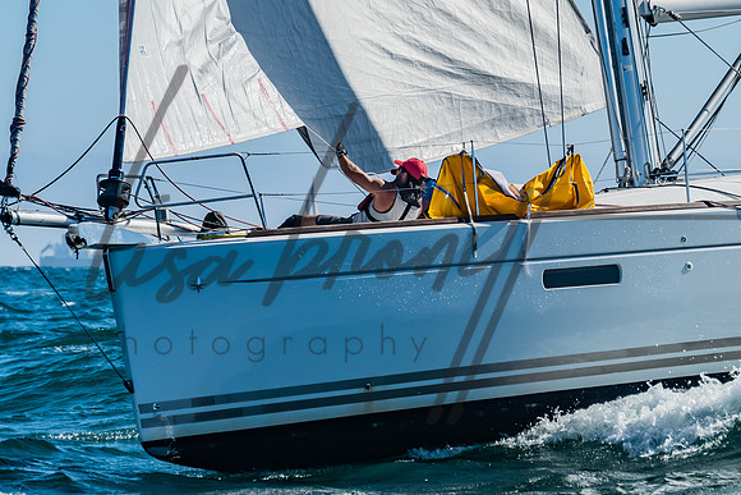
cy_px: 131
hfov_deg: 7.0
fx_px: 6037
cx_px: 473
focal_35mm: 293
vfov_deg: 4.7
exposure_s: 1/640
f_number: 6.3
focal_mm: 130
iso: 160
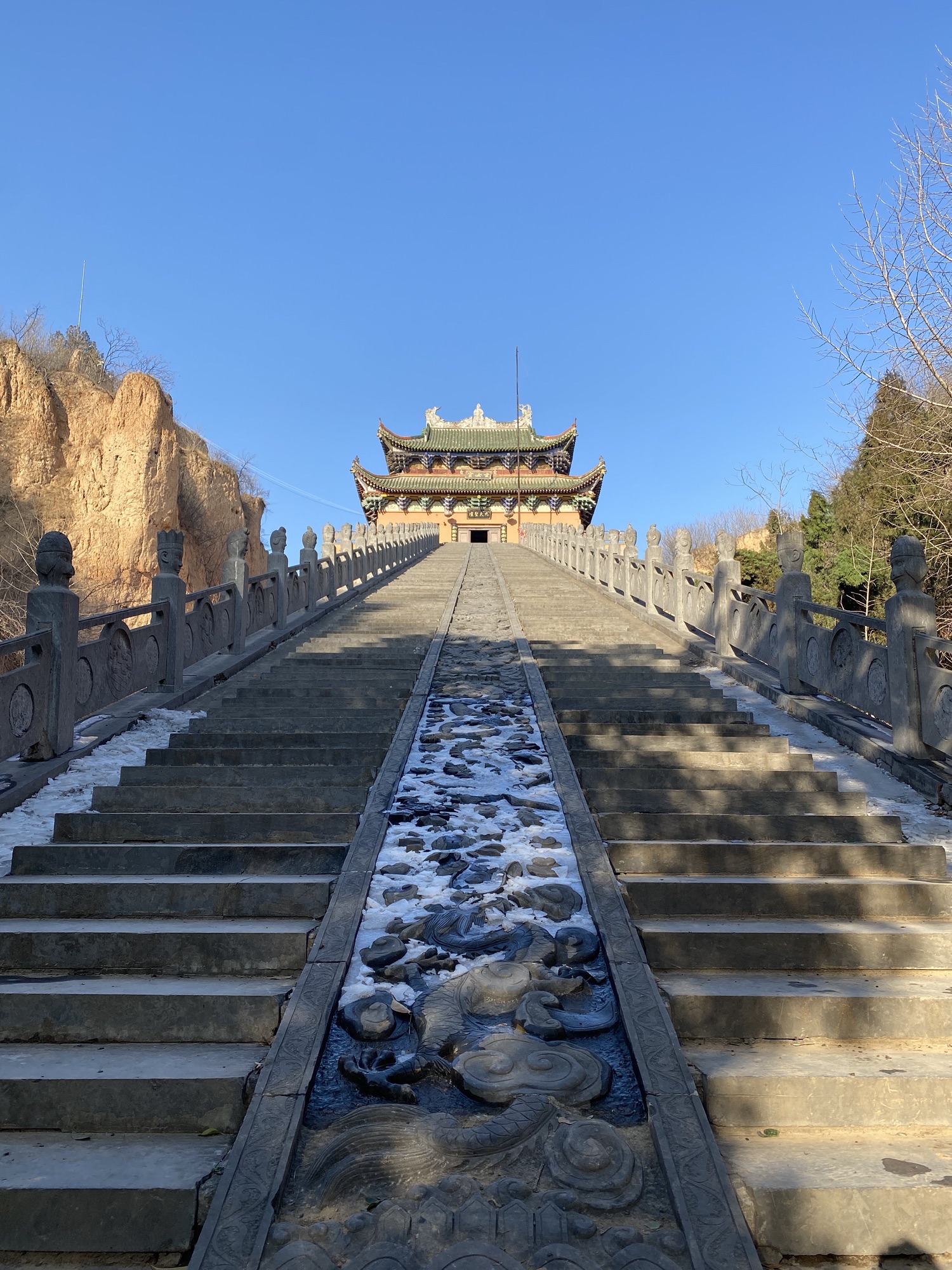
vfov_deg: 67.3
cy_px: 635
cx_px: 476
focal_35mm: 26
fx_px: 953
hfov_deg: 53.1
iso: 32
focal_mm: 4.25
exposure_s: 1/1258
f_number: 1.8
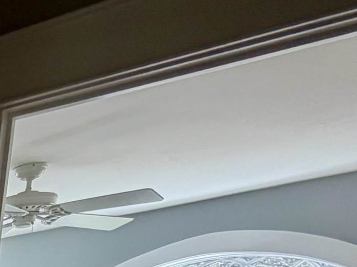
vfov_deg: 17.4
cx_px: -388
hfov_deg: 18.1
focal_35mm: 62
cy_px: 527
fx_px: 639
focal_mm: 2.22
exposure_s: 1/120
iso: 100
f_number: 2.2
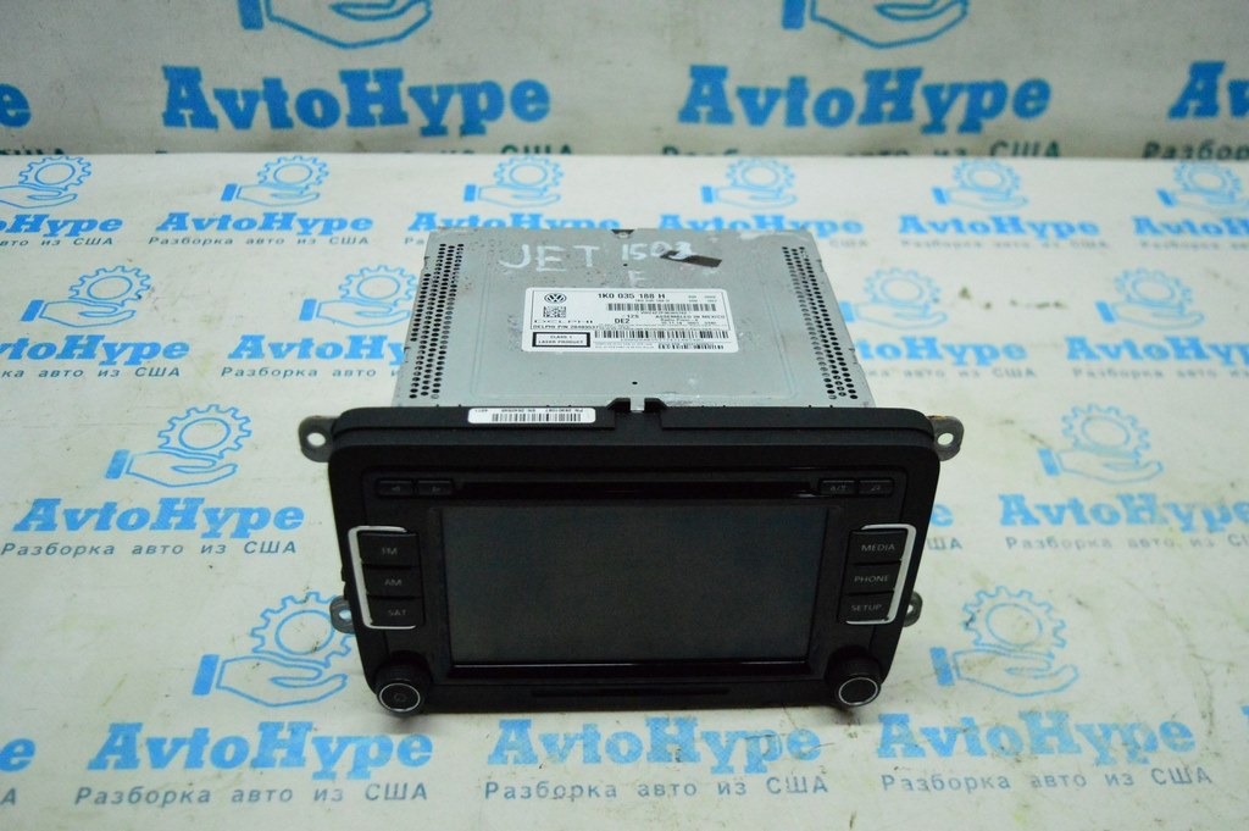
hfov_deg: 53.2
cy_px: 416
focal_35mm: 36
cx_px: 624
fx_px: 1248
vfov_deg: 36.8
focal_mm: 24
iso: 6400
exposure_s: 1/1000
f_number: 4
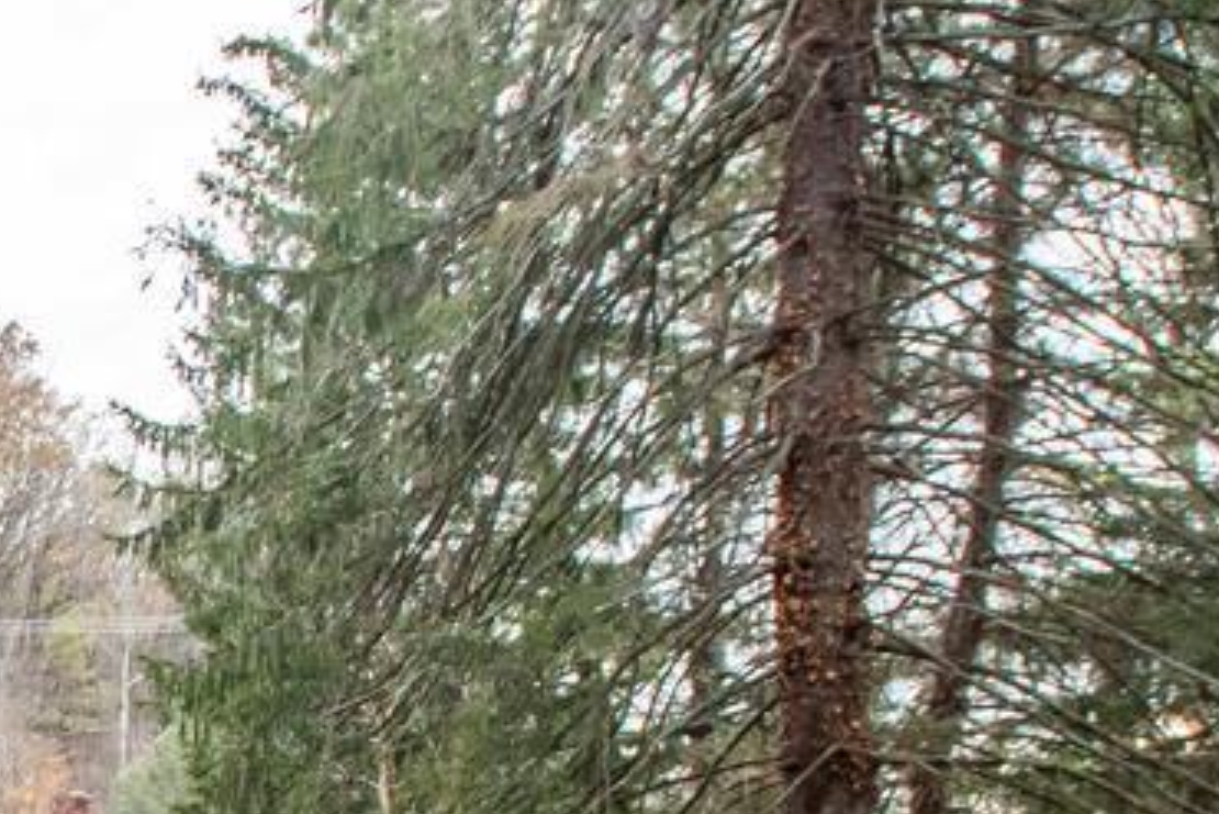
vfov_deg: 13.9
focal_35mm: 94
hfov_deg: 17.5
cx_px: -975
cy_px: 1139
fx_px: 3184
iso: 500
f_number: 5.6
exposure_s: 1/250
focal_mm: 17
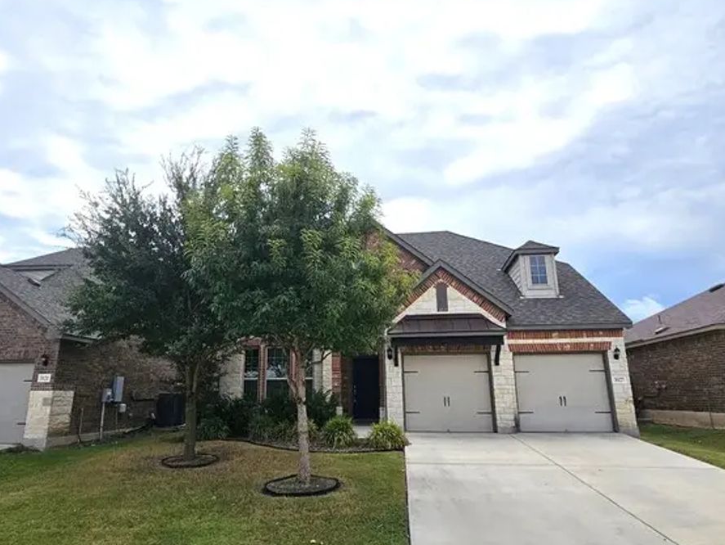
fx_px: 314
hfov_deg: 97.8
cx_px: 326
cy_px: 277
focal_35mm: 15
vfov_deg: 81.8
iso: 50
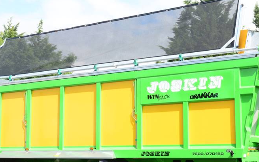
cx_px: 141
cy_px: 92
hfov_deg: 31.1
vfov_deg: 19.7
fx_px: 466
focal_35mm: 66
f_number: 11
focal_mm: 26
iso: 400
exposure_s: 1/200
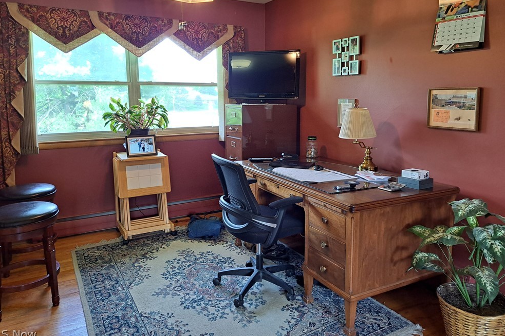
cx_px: 246
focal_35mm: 26
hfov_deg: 69.4
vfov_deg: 49.4
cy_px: 146
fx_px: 365
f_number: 1.8
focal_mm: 5.23
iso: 125
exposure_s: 1/60
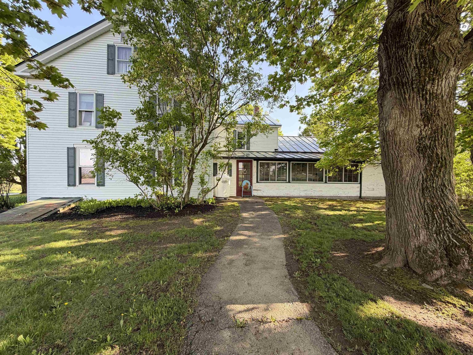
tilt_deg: -0.9
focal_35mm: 14
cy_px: 178
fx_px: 191
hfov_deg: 102.1
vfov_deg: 85.7
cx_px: 236
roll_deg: -0.4
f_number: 2.2
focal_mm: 2.22
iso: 64
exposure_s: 1/124
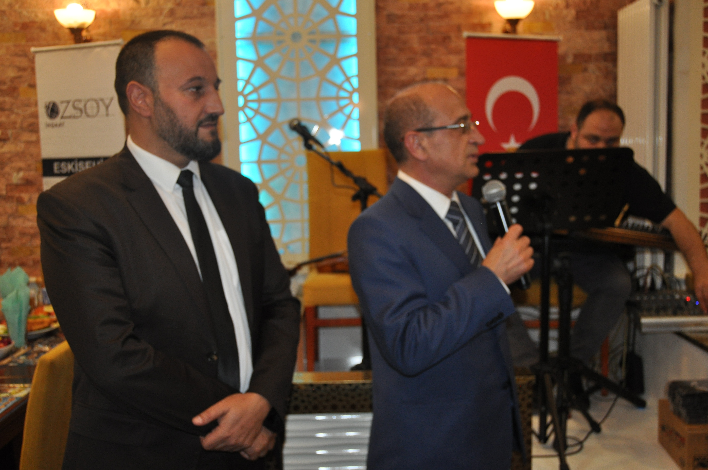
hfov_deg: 49.6
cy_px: 235
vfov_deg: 34.1
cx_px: 354
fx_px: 766
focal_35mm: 39
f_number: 4
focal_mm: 26
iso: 800
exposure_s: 1/60
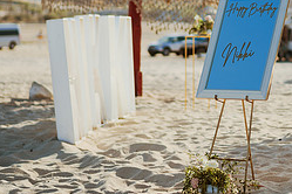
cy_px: 45
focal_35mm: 135
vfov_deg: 10.1
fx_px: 1095
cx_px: 270
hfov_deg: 15.0
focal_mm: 58
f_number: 2
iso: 125
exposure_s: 1/8000
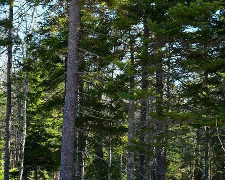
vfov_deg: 24.2
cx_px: 44
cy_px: 97
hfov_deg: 29.3
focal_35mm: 63
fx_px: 420
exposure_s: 1/220
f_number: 5.6
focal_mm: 26.5
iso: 400
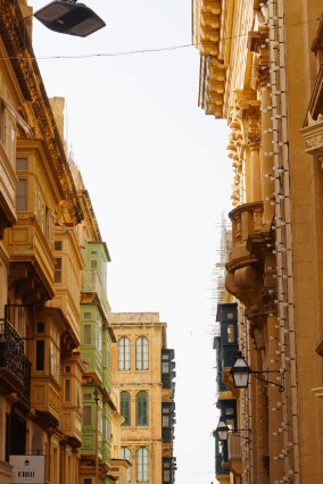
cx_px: 136
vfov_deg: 26.4
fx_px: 1023
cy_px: 352
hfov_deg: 17.9
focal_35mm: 76
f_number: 11
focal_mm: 24
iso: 100
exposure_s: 1/80
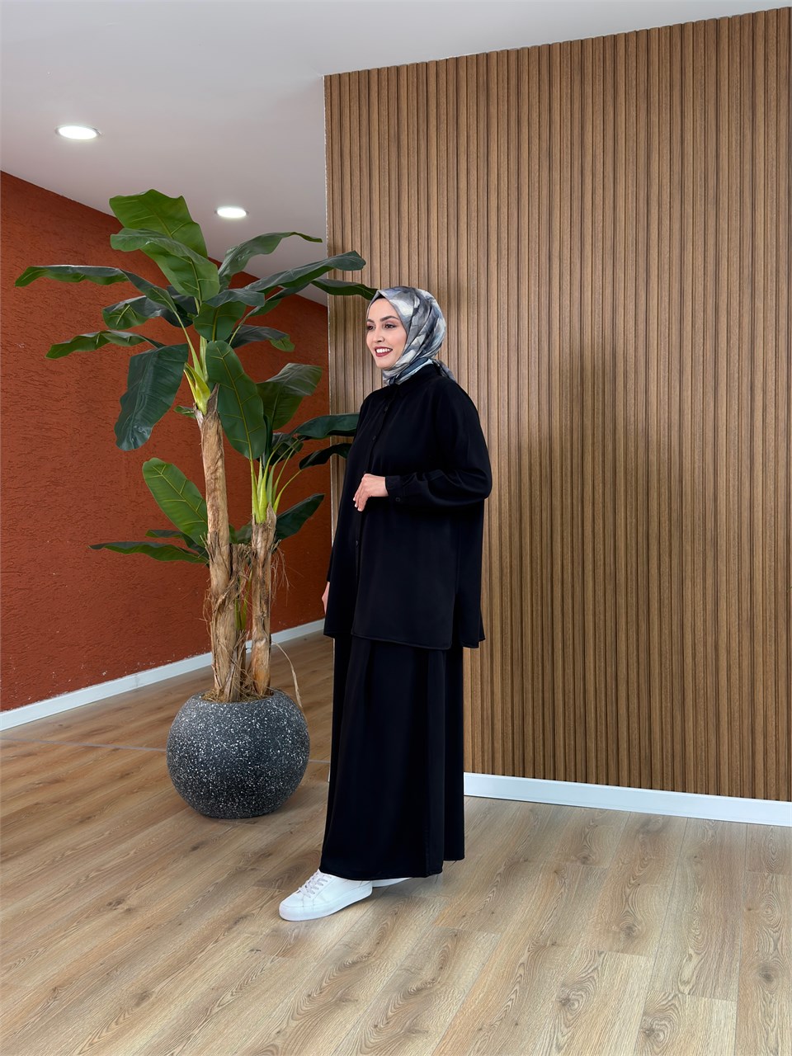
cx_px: 396
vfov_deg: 52.6
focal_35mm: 35
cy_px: 528
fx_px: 1068
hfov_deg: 40.7
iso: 100
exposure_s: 1/81
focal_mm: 6.76
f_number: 1.78
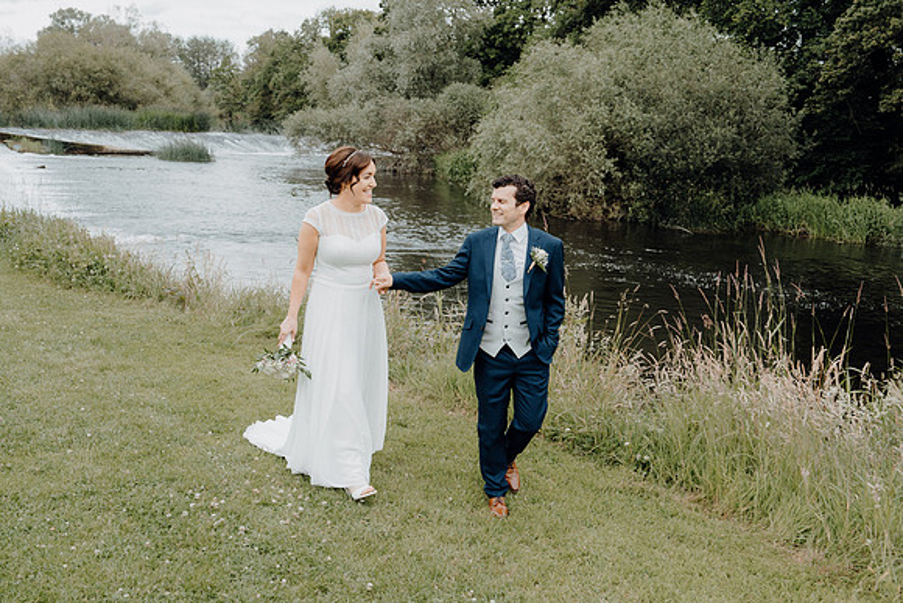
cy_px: 302
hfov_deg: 51.9
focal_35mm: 37
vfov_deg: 36.0
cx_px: 452
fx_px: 928
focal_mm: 37
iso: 125
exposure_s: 1/200
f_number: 5
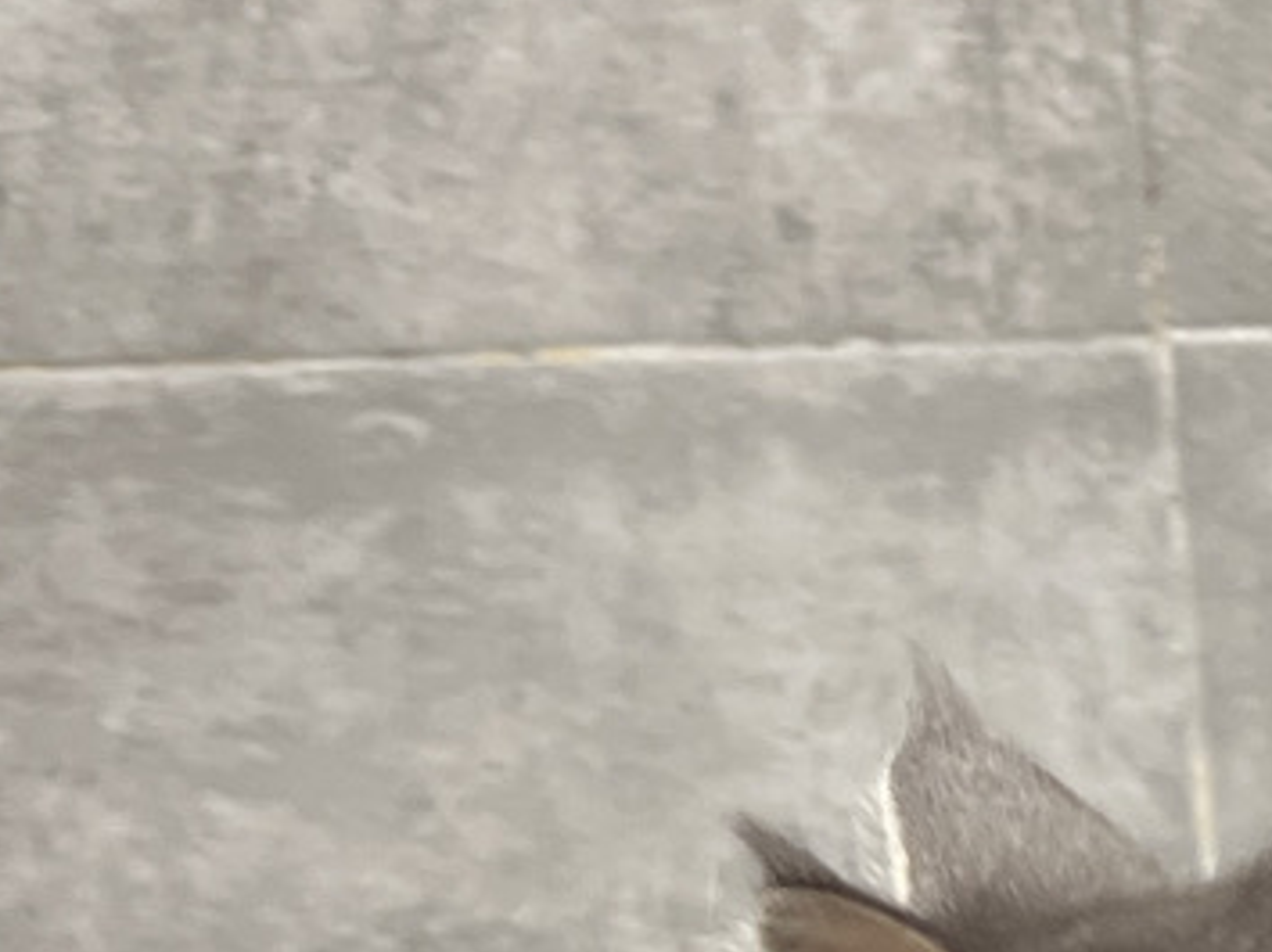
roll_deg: +1.7
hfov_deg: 11.8
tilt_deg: -13.2
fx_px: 5398
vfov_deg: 9.8
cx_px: 2659
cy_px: 1380
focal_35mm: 147
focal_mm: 5.7
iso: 100
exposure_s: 1/50
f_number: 1.5
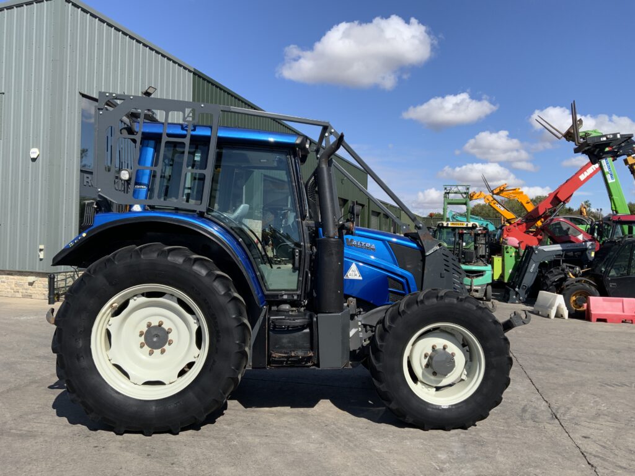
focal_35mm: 29
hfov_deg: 61.7
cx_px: 318
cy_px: 238
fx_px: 532
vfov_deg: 48.2
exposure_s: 1/1984
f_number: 1.8
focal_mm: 3
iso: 16
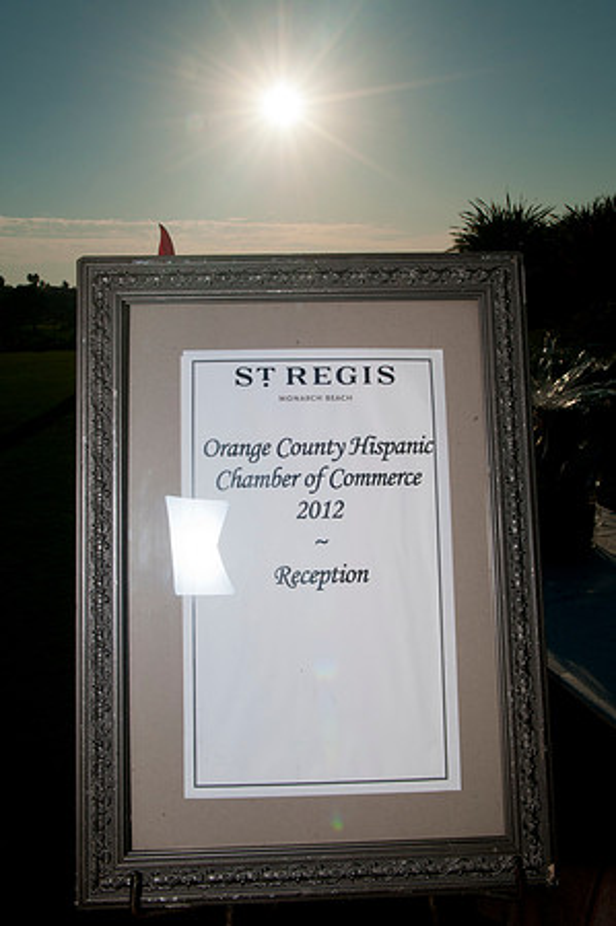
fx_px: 733
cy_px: 463
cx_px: 308
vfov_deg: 64.6
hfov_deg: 45.6
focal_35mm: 28
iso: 200
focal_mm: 19
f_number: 22
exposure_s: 1/200
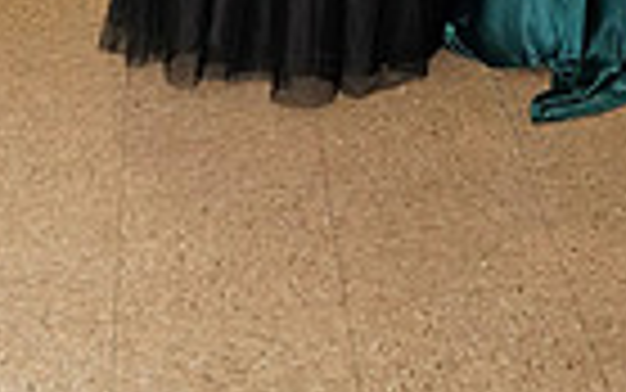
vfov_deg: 9.9
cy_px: -599
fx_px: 1940
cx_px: 432
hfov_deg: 18.3
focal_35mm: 114
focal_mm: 23
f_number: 7.1
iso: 3200
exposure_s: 1/80
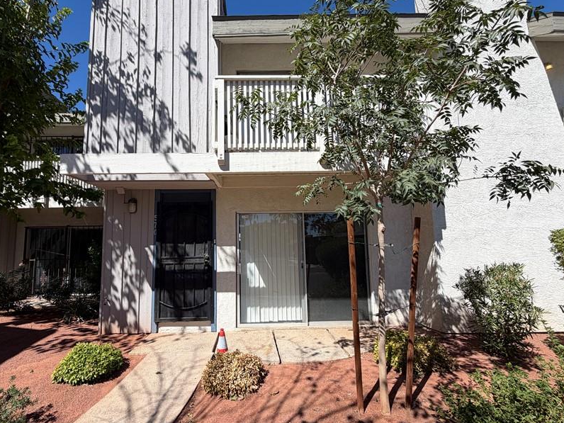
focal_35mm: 18
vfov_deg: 71.6
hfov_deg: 87.5
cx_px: 256
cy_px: 209
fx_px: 293
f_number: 2.2
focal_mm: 2.22
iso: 20
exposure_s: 1/888
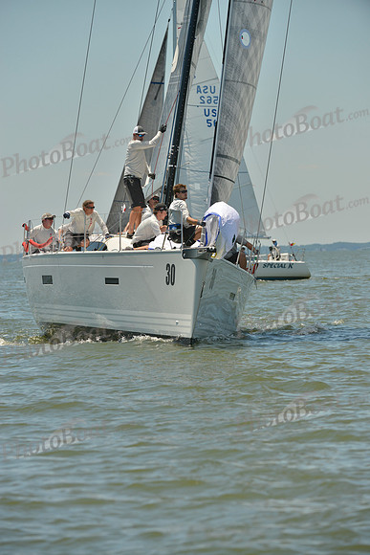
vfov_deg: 10.3
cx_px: 185
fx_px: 3081
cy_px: 278
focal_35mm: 200
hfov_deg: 6.9
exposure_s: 1/1250
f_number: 6.3
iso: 200
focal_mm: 200
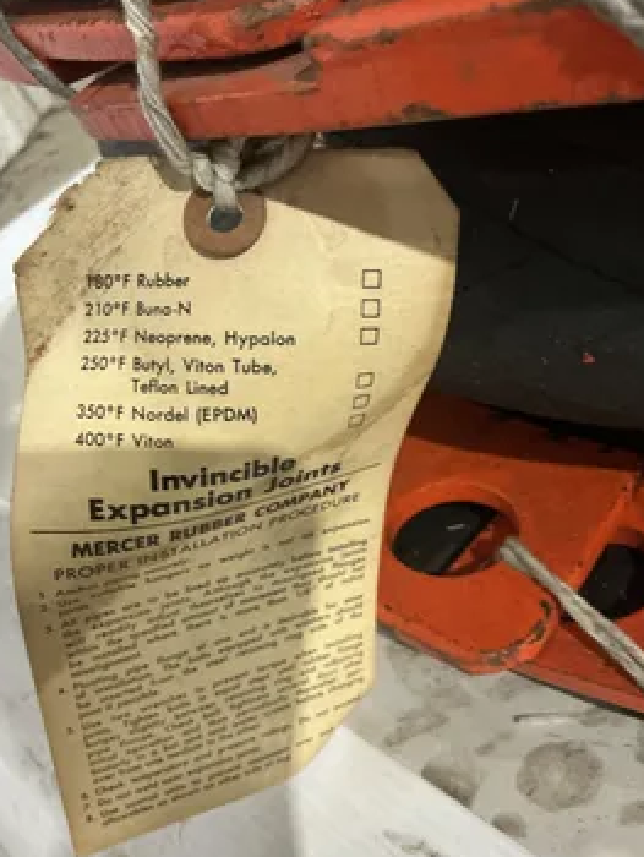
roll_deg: +24.2
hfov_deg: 44.2
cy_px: 453
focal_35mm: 32
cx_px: 318
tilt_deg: -36.7
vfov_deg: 56.7
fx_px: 793
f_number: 1.8
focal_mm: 3
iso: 200
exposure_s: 1/40
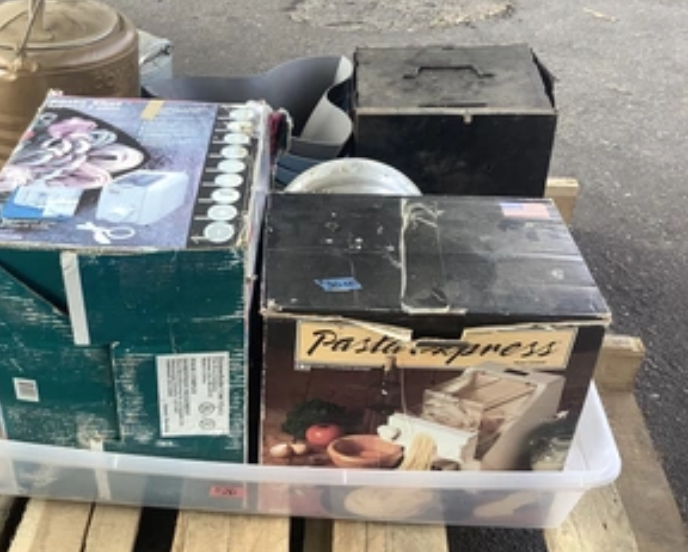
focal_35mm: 42
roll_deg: +0.9
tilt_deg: -35.3
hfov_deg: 43.4
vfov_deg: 35.7
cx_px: 248
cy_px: 284
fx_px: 856
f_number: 2.4
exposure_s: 1/120
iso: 32
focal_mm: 3.3
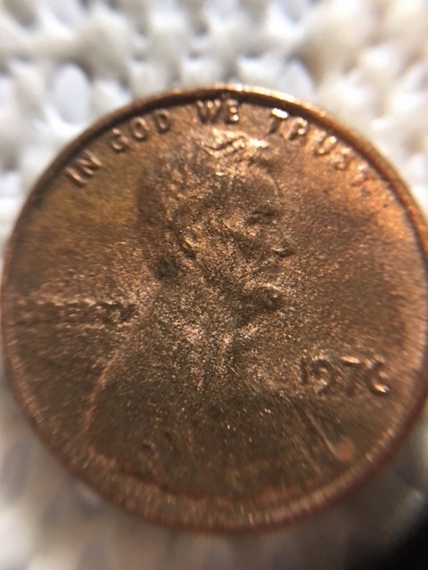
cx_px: 214
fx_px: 478
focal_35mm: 29
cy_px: 285
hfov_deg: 48.2
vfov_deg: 61.7
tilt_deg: -84.3
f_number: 2.2
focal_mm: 4.15
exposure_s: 1/15
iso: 50
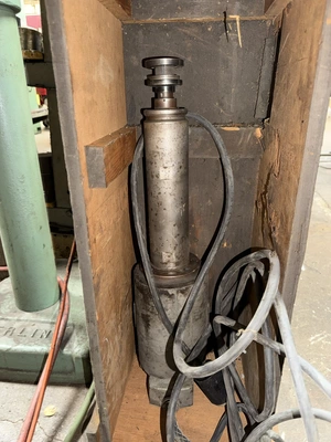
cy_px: 221
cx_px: 166
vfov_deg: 71.6
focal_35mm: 24
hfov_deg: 56.8
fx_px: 306
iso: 100
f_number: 1.78
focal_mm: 6.76
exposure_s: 1/4
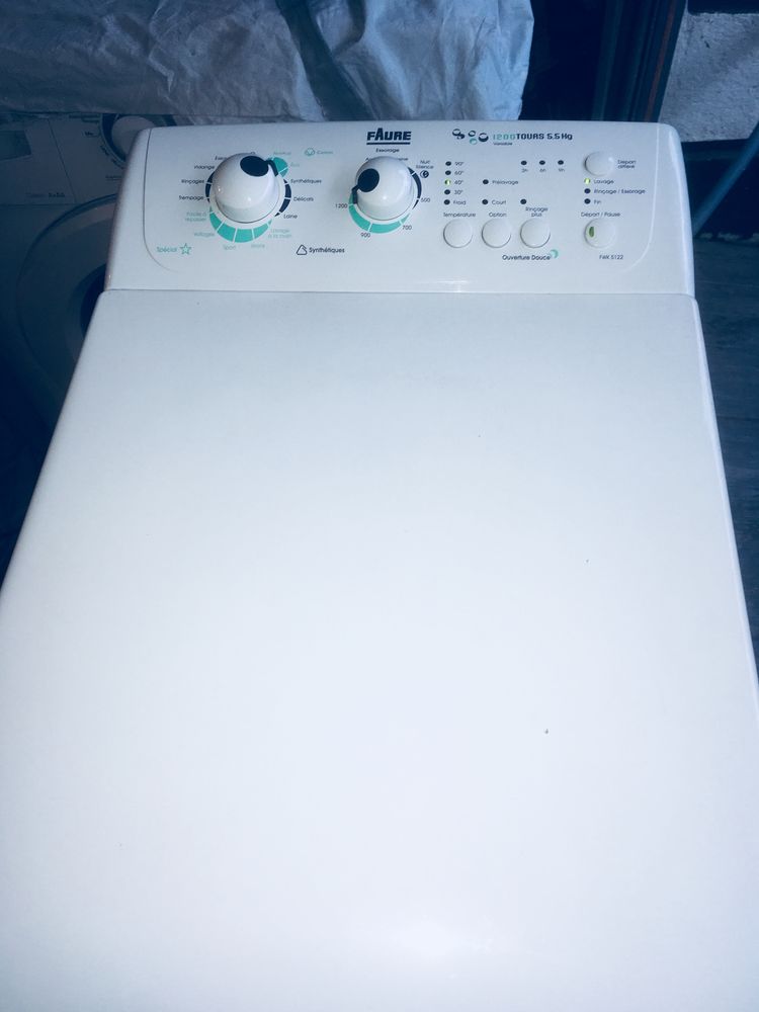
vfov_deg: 61.7
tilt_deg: -58.1
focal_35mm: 29
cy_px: 506
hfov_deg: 48.2
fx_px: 848
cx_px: 380
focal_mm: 4.15
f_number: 2.2
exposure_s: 1/54
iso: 25
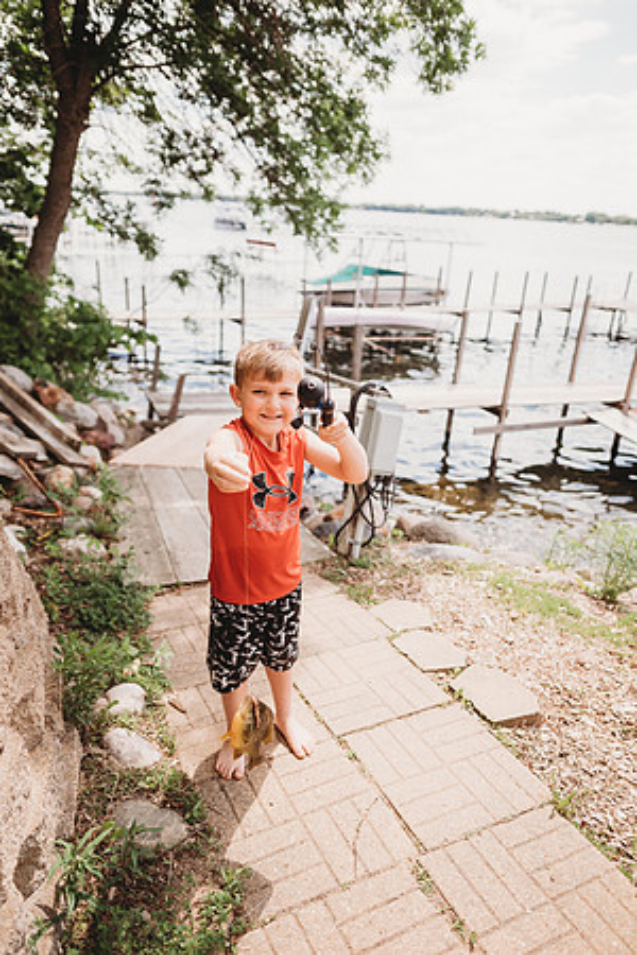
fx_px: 637
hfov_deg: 53.1
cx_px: 318
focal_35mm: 24
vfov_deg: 73.7
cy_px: 478
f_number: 2.2
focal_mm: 24
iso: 100
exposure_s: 1/1250
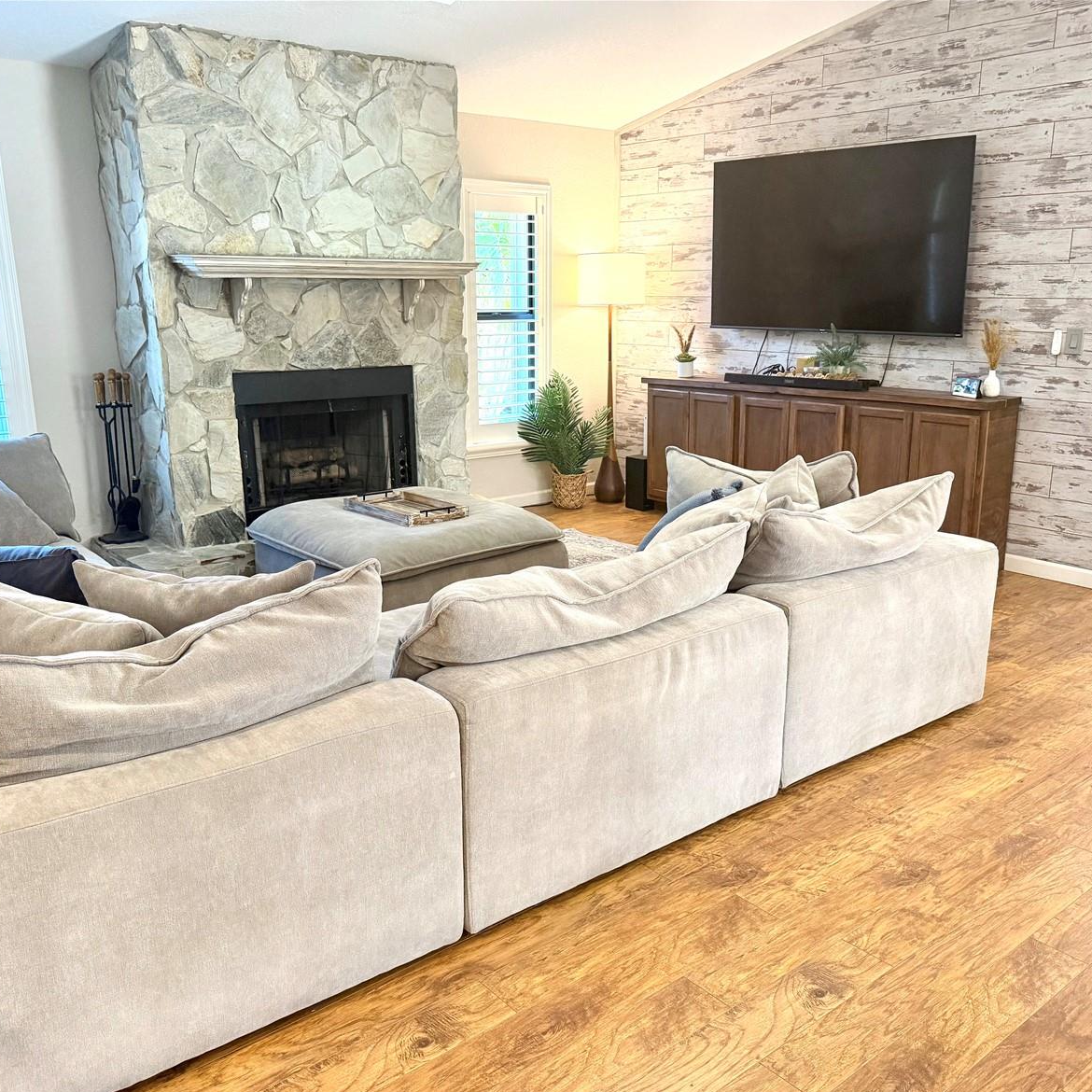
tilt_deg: -14.5
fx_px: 1035
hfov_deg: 55.6
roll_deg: +0.4
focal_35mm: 29
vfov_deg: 55.6
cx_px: 553
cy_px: 559
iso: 320
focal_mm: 6.76
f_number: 1.78
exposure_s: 1/60
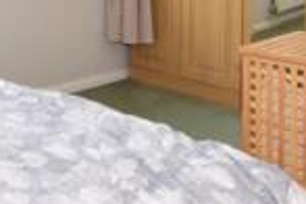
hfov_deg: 28.2
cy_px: -80
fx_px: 569
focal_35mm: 67
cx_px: -2
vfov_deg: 18.5
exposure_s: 1/15
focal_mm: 10
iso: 400
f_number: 13
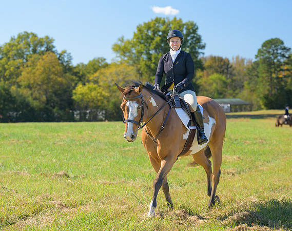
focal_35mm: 105
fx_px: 900
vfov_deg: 14.6
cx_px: 152
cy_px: 105
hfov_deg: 18.4
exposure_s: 1/320
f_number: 4
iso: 200
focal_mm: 86
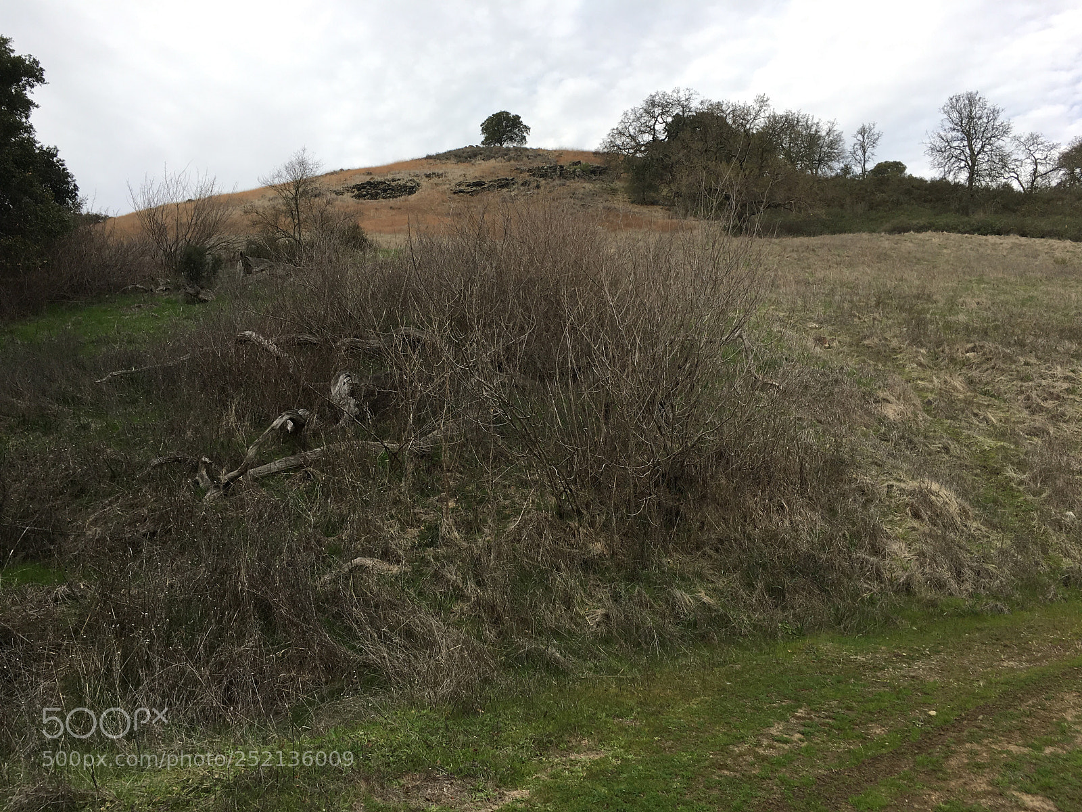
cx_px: 541
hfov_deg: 61.7
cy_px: 406
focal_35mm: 29
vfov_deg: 48.2
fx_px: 906
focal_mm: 4.15
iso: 25
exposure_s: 1/437
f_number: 2.2
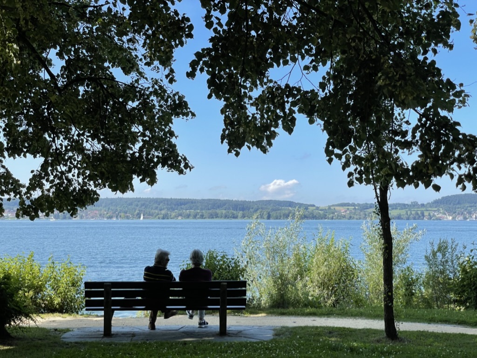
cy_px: 179
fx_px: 717
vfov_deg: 28.1
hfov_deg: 36.8
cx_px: 238
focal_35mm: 52
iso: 25
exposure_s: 1/905
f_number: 2
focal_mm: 6
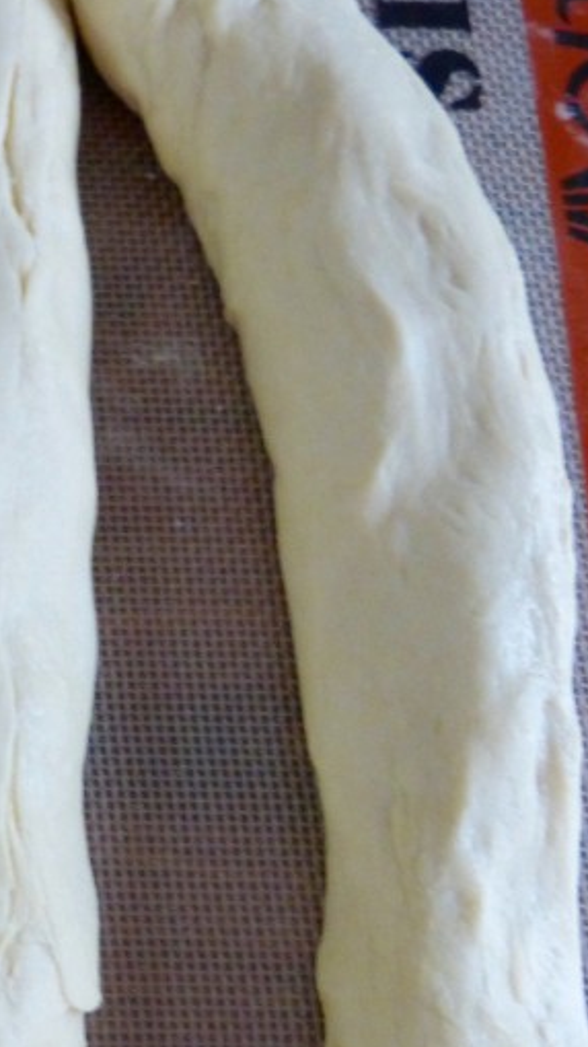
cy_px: 644
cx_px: -136
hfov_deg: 19.7
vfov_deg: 36.4
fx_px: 1581
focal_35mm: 57
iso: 400
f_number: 2.8
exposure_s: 1/10
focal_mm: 4.5
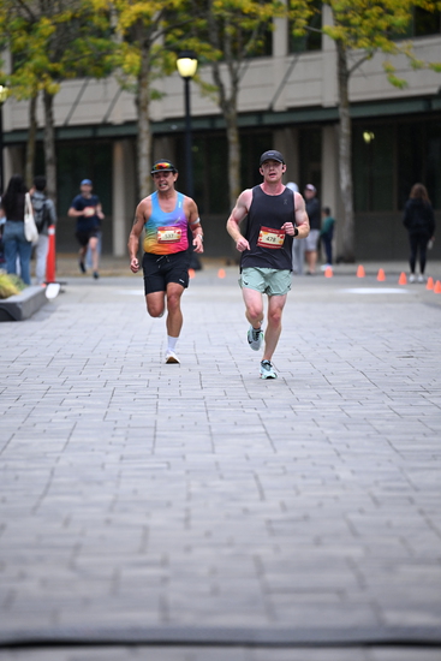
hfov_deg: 6.9
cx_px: 220
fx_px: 3672
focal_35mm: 200
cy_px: 330
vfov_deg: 10.3
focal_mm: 200
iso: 1250
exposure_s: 1/2500
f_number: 2.8
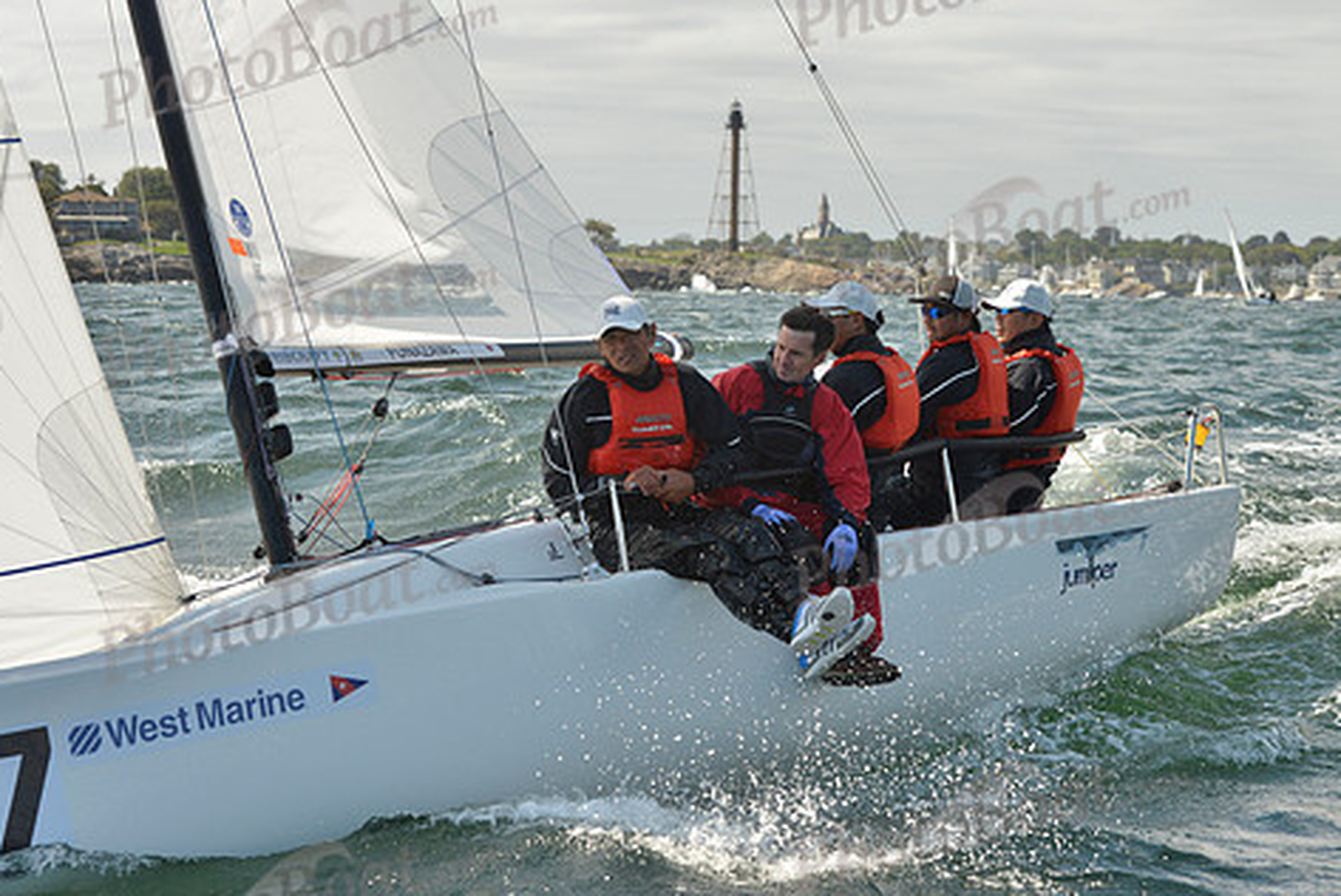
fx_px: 3653
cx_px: 646
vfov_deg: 14.0
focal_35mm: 98
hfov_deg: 20.8
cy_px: 424
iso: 400
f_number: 7.1
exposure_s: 1/1600
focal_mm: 80
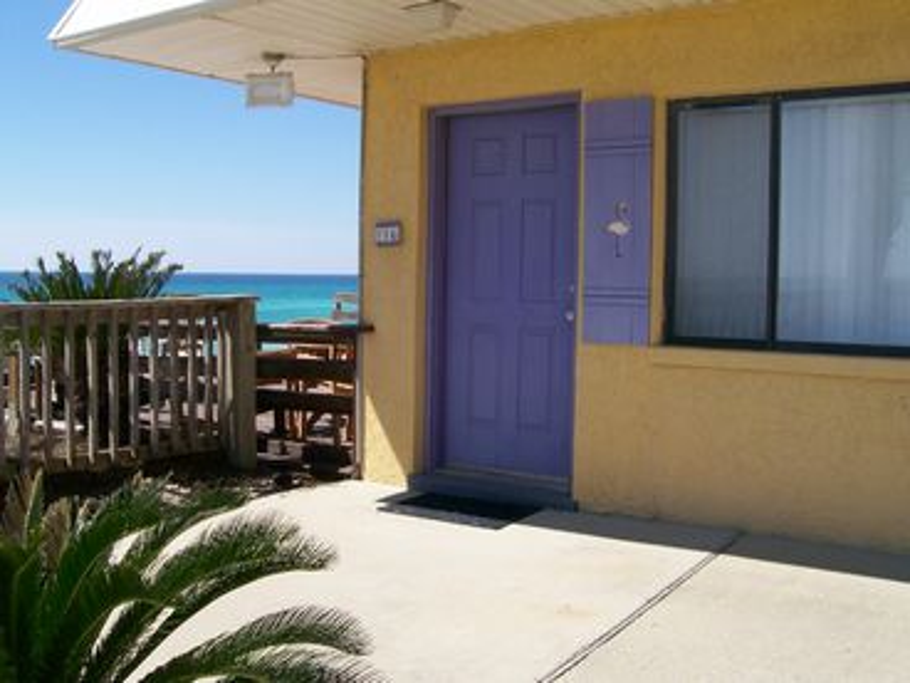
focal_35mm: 36
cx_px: 455
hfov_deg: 51.4
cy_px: 342
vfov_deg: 39.7
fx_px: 946
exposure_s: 1/613
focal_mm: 6
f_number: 4.8
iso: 80
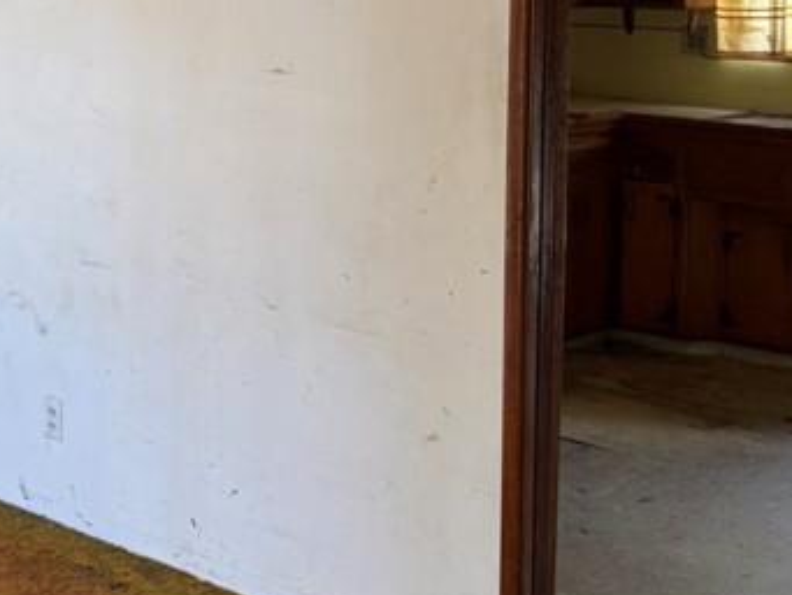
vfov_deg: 20.0
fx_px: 1648
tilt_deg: -3.4
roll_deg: -0.8
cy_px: 35
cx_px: -37
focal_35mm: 72
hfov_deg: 25.4
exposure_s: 1/121
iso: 200
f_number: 1.78
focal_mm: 6.76
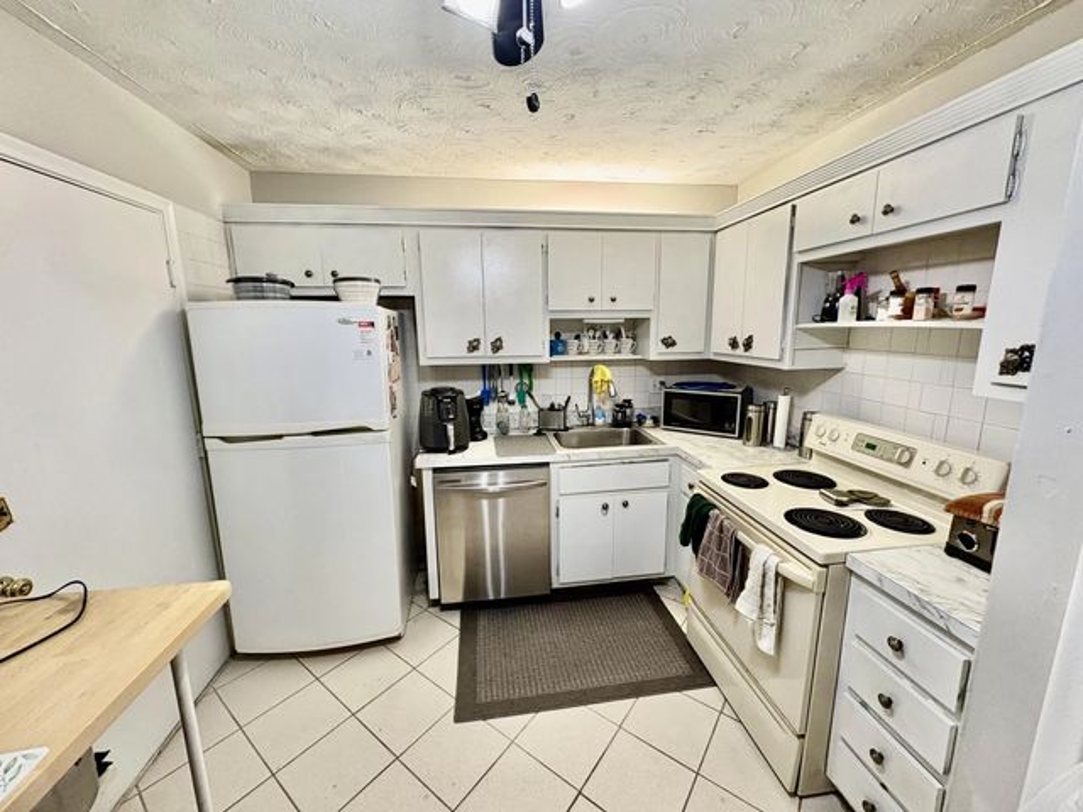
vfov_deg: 85.7
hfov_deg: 102.1
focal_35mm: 14
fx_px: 438
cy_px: 406
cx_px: 542
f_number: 2.2
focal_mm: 2.22
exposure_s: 1/60
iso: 200
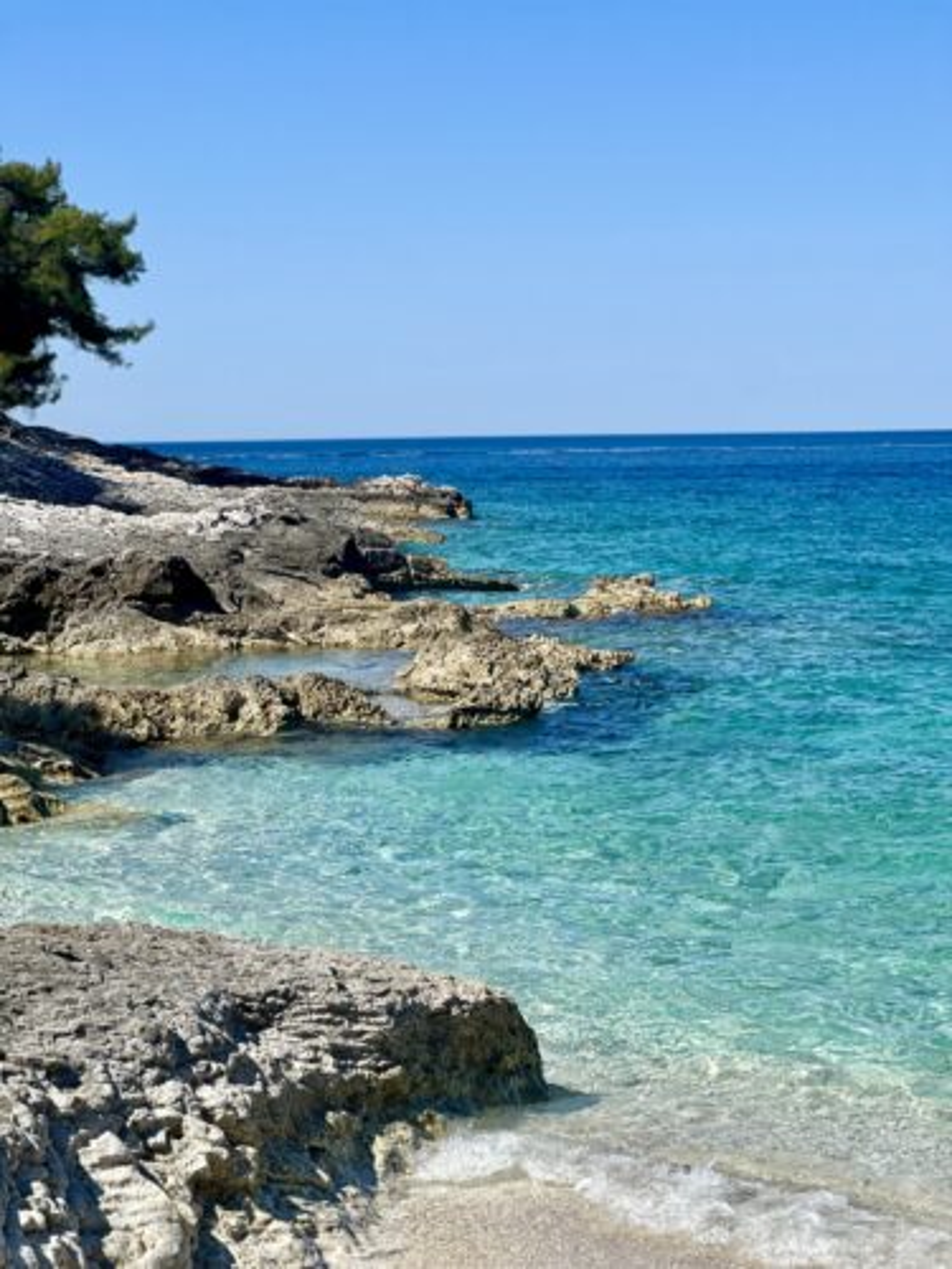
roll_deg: +0.7
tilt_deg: -3.9
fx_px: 2824
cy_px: 634
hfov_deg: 19.1
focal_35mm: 77
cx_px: 476
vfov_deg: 25.3
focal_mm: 9
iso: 32
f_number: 2.8
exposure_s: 1/960
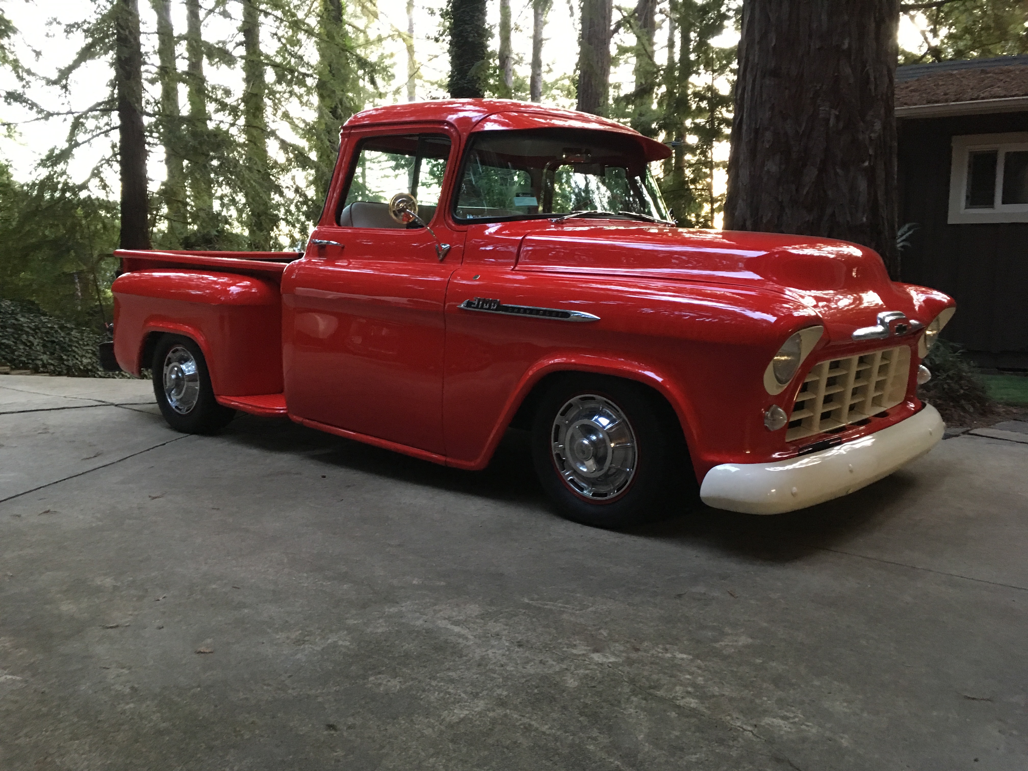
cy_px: 386
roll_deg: -0.8
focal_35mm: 29
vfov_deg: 48.2
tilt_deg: -10.1
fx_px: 861
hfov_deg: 61.7
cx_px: 514
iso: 200
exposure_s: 1/20
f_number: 2.2
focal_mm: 4.15
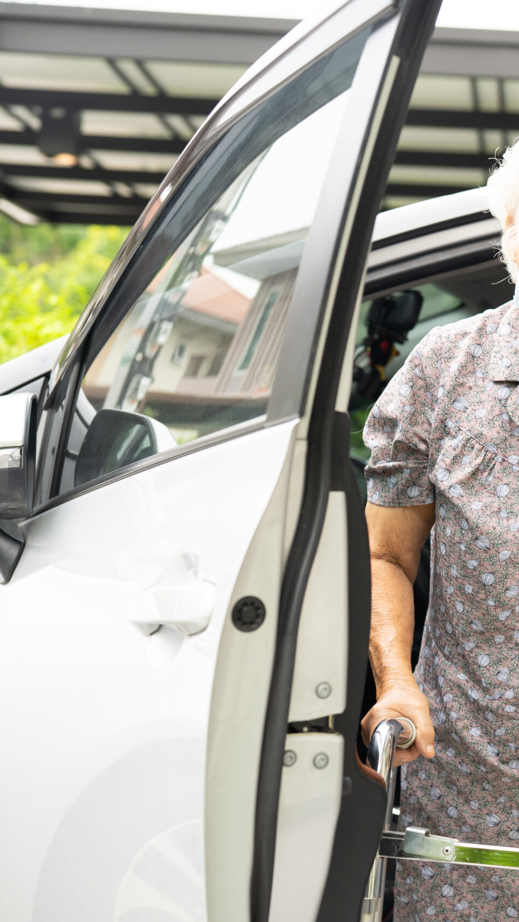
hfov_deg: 14.6
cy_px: 462
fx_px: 1932
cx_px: 680
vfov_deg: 26.8
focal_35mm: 79
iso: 200
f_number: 3.2
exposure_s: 1/50
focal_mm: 50
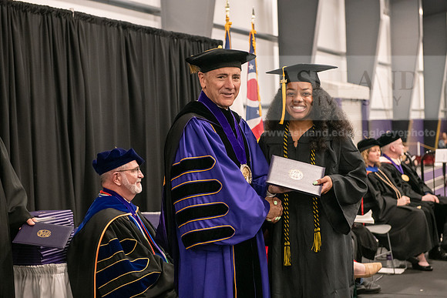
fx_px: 869
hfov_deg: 28.8
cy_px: 149
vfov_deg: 19.5
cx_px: 224
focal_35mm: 70
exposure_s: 1/125
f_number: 5
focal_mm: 70
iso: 2500
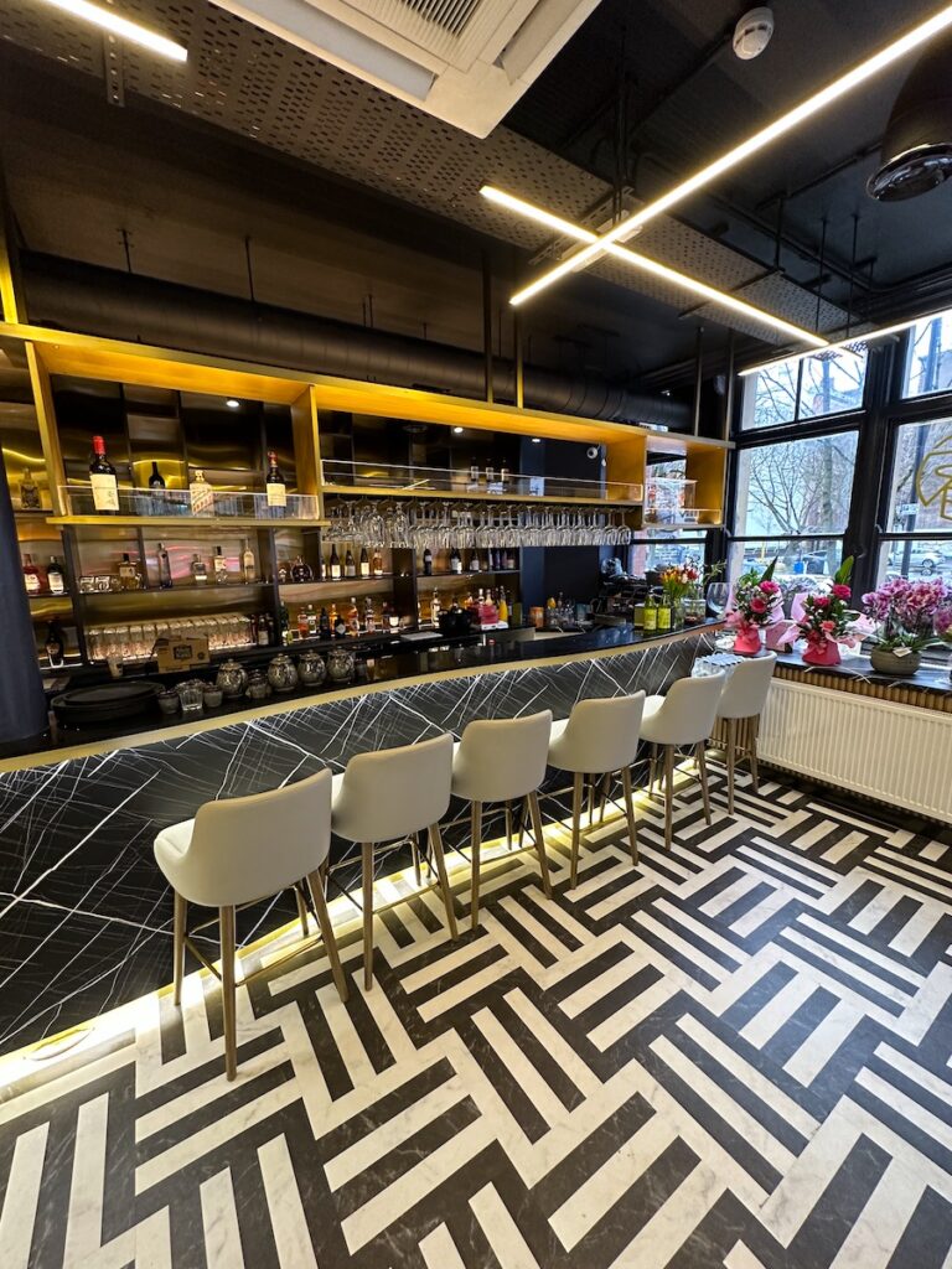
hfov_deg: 85.7
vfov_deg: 102.1
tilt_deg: -9.6
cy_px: 634
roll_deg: +1.4
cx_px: 476
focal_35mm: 14
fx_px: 513
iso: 320
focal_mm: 2.22
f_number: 2.2
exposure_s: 1/60
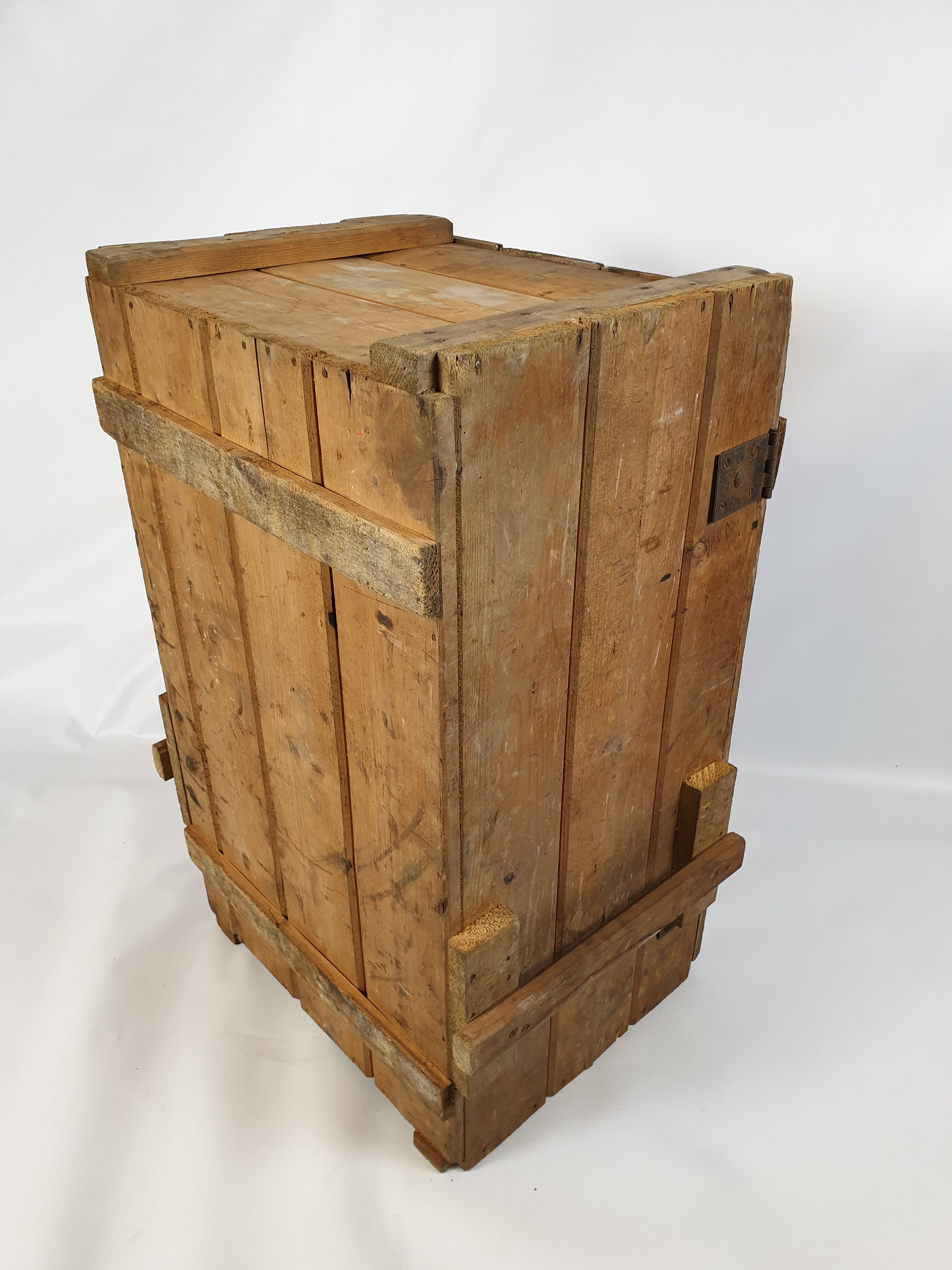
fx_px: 953
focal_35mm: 26
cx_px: 476
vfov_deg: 67.3
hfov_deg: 53.1
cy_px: 635
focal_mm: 4.3
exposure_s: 1/50
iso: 160
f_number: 2.4
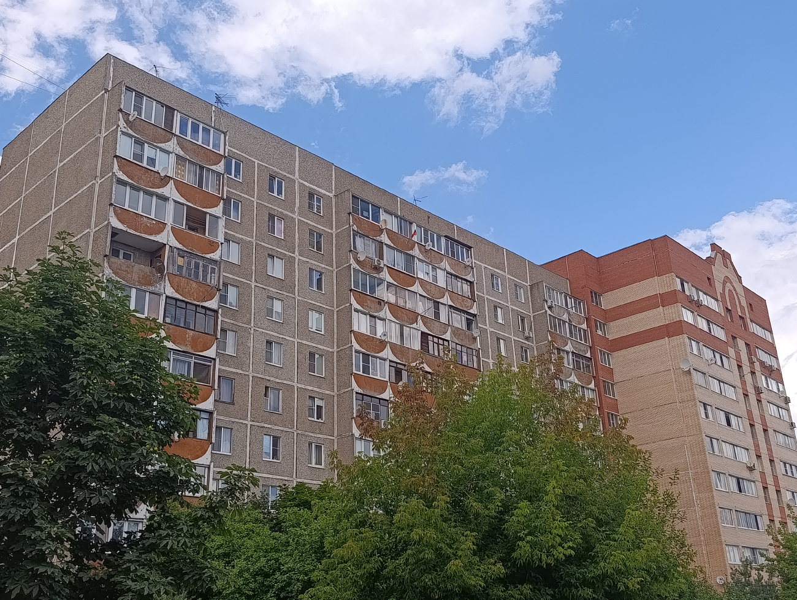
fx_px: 807
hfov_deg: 52.6
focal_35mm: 35
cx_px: 398
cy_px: 300
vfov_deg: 40.8
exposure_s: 1/439
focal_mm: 6.11
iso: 50
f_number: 1.7
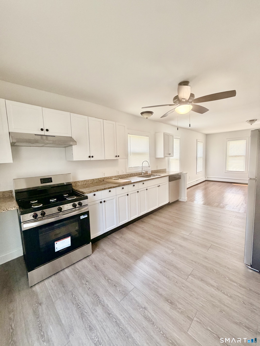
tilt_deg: -6.0
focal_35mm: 14
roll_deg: +2.2
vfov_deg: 102.1
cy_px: 173
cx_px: 130
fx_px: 140
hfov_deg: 85.7
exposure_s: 1/120
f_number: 2.2
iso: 320
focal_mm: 2.22
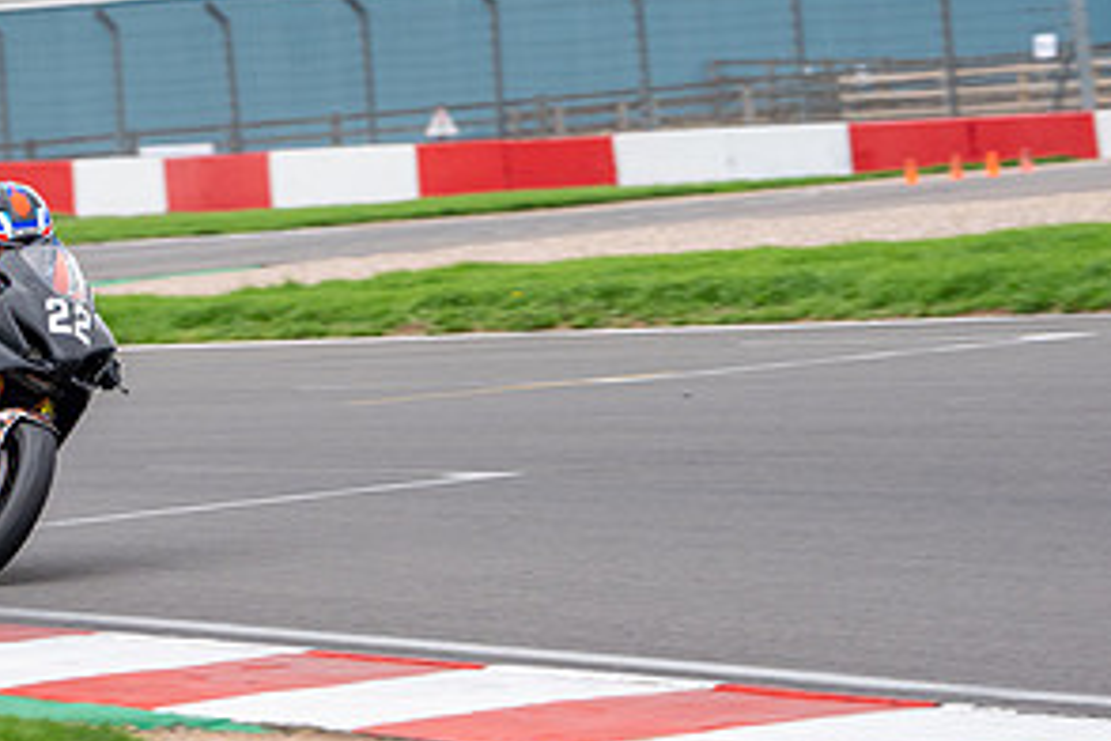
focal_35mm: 395
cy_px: 411
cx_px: 28
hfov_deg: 5.2
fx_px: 12189
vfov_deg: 3.5
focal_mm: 200
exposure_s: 1/500
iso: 800
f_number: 6.3
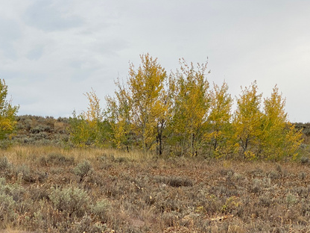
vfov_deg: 18.3
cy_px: 167
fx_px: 716
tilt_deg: +4.9
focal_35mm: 80
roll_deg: -1.6
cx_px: 133
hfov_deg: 24.4
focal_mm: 6
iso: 20
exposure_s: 1/1020
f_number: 2
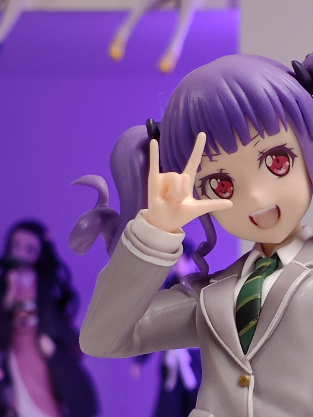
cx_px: 437
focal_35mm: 241
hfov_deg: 6.1
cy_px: 598
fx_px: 2904
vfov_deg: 8.1
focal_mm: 7.48
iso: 400
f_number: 2.4
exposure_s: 1/19.5
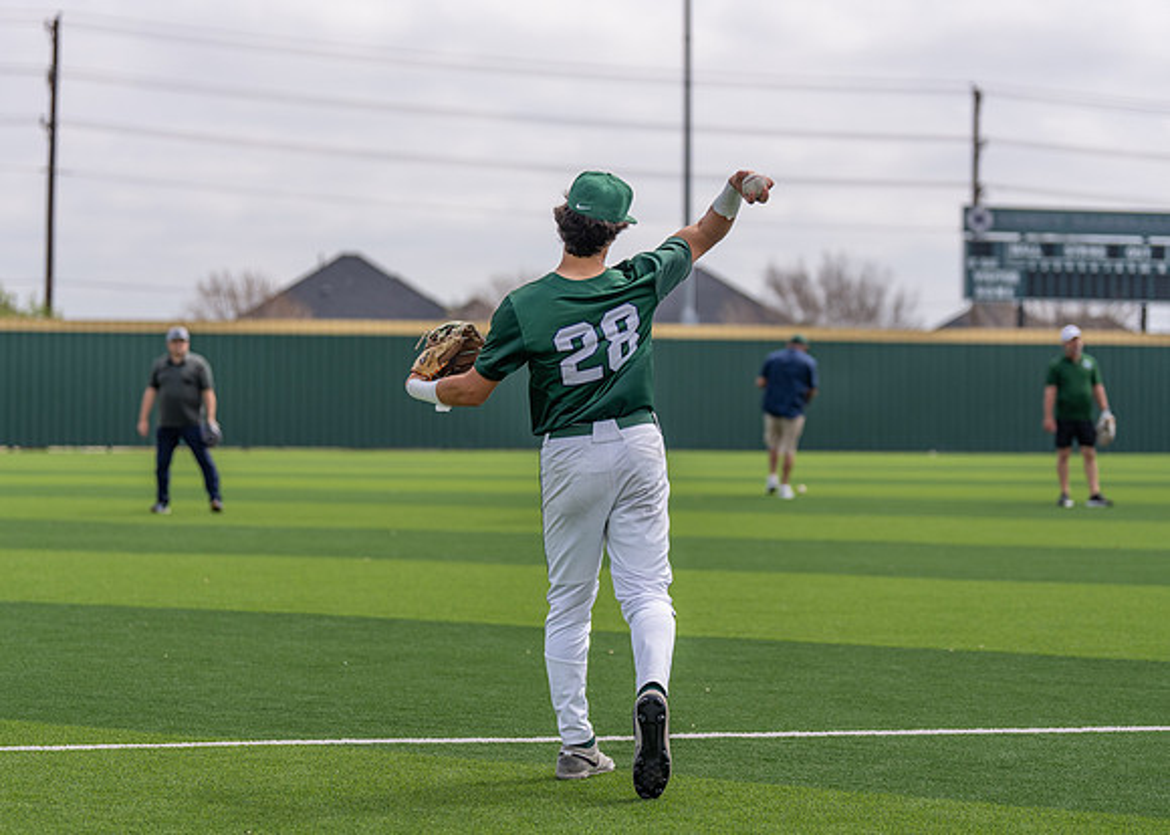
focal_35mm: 101
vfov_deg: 14.2
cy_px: 418
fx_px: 3355
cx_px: 585
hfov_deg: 19.8
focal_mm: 95
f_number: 2.8
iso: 125
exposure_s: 1/2000
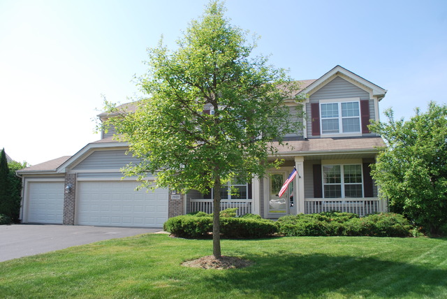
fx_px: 336
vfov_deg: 48.0
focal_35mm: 27
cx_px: 224
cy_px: 150
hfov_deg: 67.3
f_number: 7.1
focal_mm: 18
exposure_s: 1/200
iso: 100
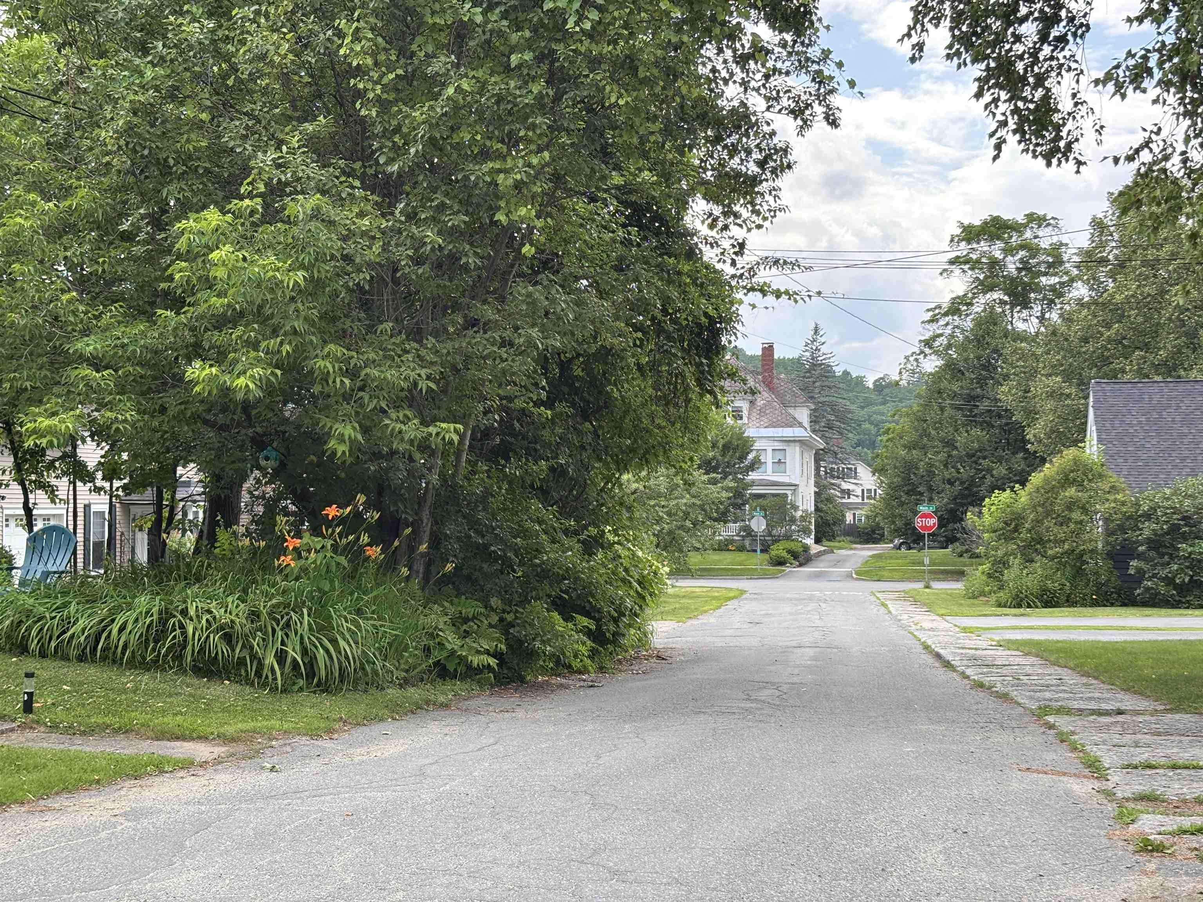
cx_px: 602
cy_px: 451
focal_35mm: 52
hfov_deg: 36.8
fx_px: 1807
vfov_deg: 28.0
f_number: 1.6
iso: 32
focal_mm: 5.96
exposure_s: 1/466
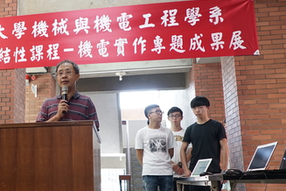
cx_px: 56
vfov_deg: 29.7
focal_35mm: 45
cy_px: 121
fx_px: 357
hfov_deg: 41.7
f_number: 3.5
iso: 800
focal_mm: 21
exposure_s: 1/60
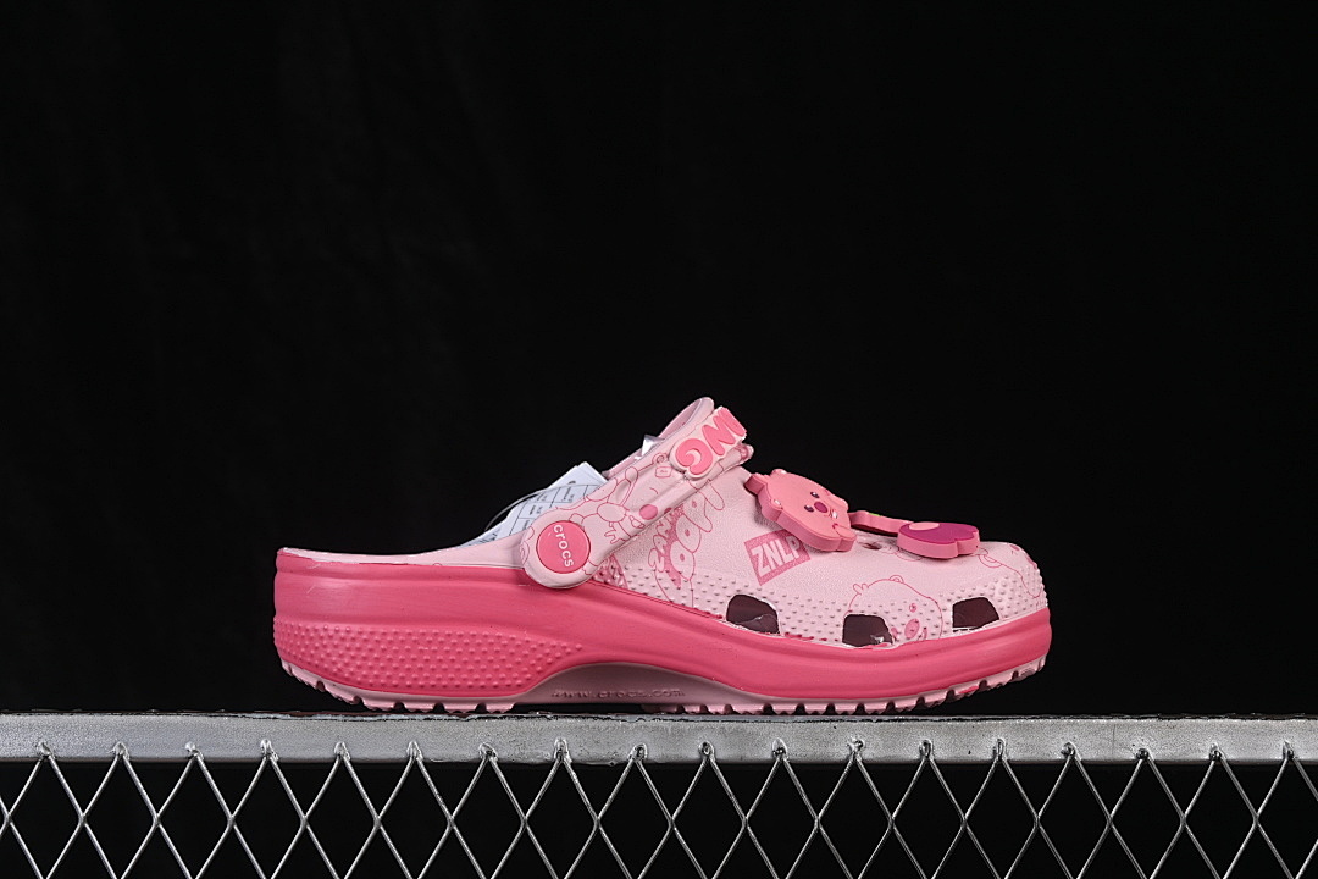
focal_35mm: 75
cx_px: 659
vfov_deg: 18.2
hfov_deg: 27.0
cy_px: 440
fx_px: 2746
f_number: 8
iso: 160
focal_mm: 50
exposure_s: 1/80
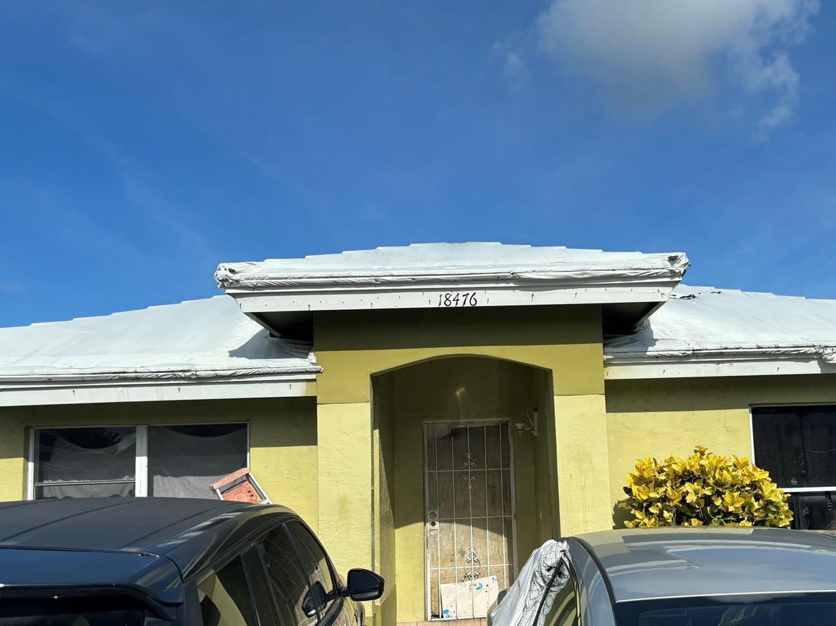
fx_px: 845
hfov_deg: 52.2
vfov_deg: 40.4
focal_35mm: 35
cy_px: 390
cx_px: 506
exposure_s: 1/5076
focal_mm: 5.96
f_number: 1.6
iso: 50
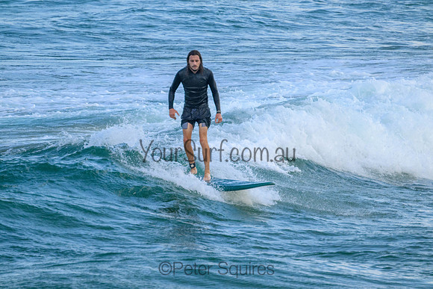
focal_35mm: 800
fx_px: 9624
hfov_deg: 2.6
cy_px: 144
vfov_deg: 1.7
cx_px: 216
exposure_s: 1/2000
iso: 2200
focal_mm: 800
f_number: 11
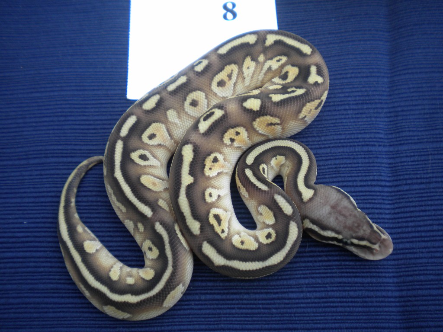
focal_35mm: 35
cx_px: 222
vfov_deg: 40.7
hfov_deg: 52.6
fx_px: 448
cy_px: 166
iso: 80
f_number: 3.1
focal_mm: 6.3
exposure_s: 1/152
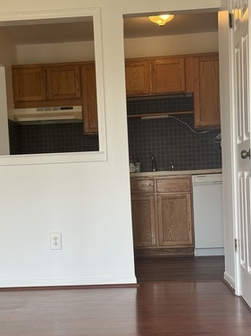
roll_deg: +2.9
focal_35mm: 64
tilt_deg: -3.5
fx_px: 619
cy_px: 208
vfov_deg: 30.2
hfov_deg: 22.9
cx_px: 99
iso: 64
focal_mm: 6.76
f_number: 1.78
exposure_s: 1/121
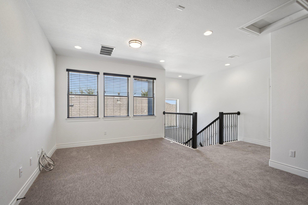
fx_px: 128
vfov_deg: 77.3
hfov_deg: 100.4
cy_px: 102
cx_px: 154
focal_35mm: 15
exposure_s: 1/50
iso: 400
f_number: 8
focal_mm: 10
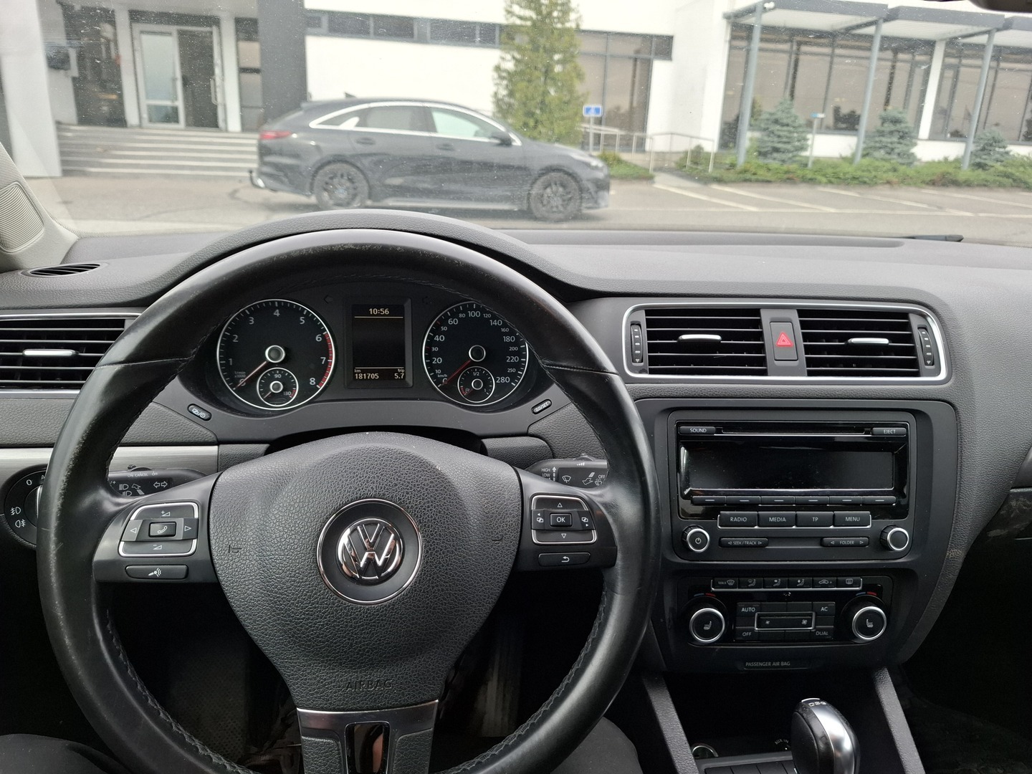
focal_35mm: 23
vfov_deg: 58.9
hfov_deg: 73.9
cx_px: 516
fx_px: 686
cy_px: 387
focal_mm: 5.54
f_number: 1.8
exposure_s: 1/273
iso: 50
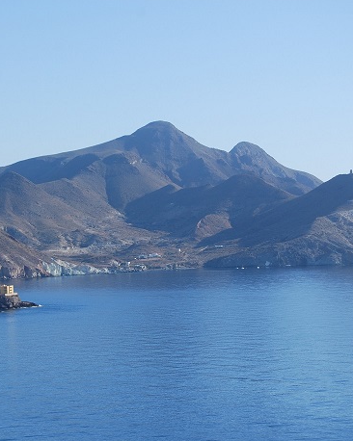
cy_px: 225
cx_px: 77
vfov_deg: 15.7
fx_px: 1604
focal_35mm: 123
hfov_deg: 12.5
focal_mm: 55
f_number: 8
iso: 100
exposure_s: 1/250
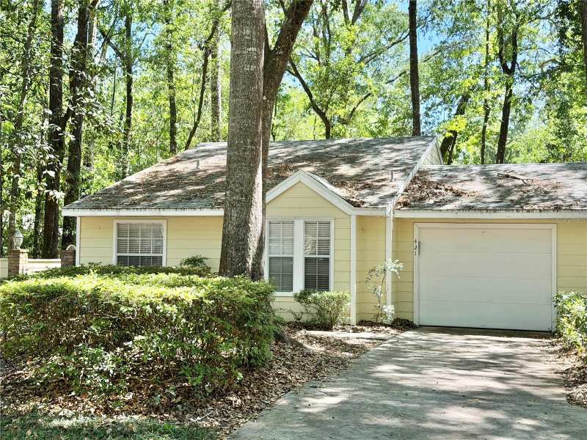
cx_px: 294
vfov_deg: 30.3
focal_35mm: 48
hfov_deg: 39.7
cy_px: 220
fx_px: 814
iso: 64
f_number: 1.78
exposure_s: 1/596
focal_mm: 6.76
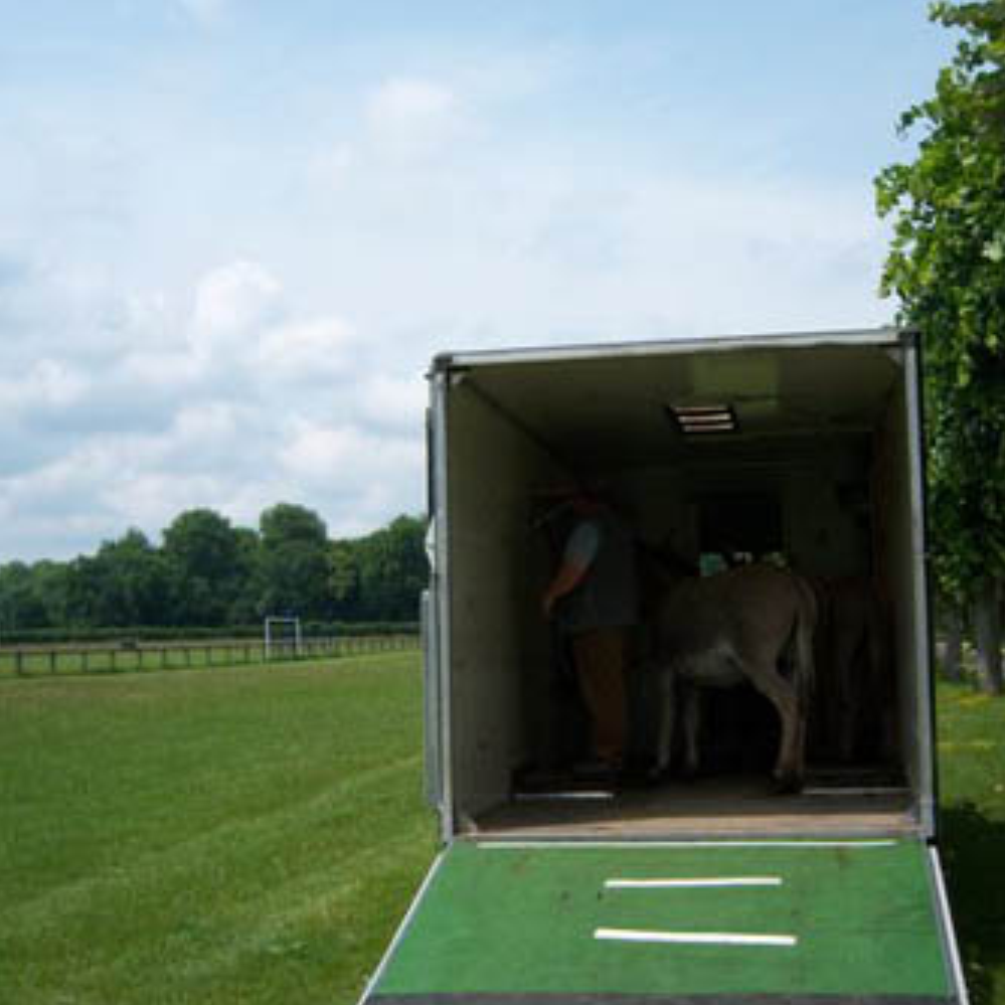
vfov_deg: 39.2
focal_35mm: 43
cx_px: 625
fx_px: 1412
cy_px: 507
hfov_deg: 38.9
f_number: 4.8
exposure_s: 1/640
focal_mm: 7.5
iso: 80
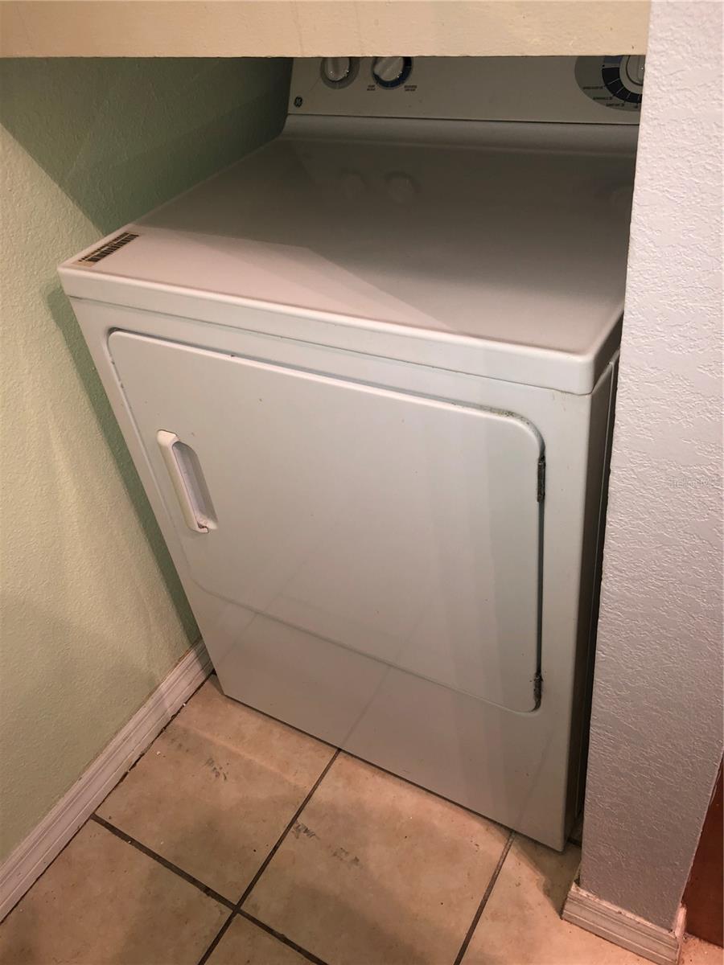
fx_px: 781
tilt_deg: -38.5
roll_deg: +10.2
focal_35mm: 28
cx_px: 362
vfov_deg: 63.4
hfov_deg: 49.7
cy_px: 482
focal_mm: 3.99
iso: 40
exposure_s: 1/23
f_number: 1.8
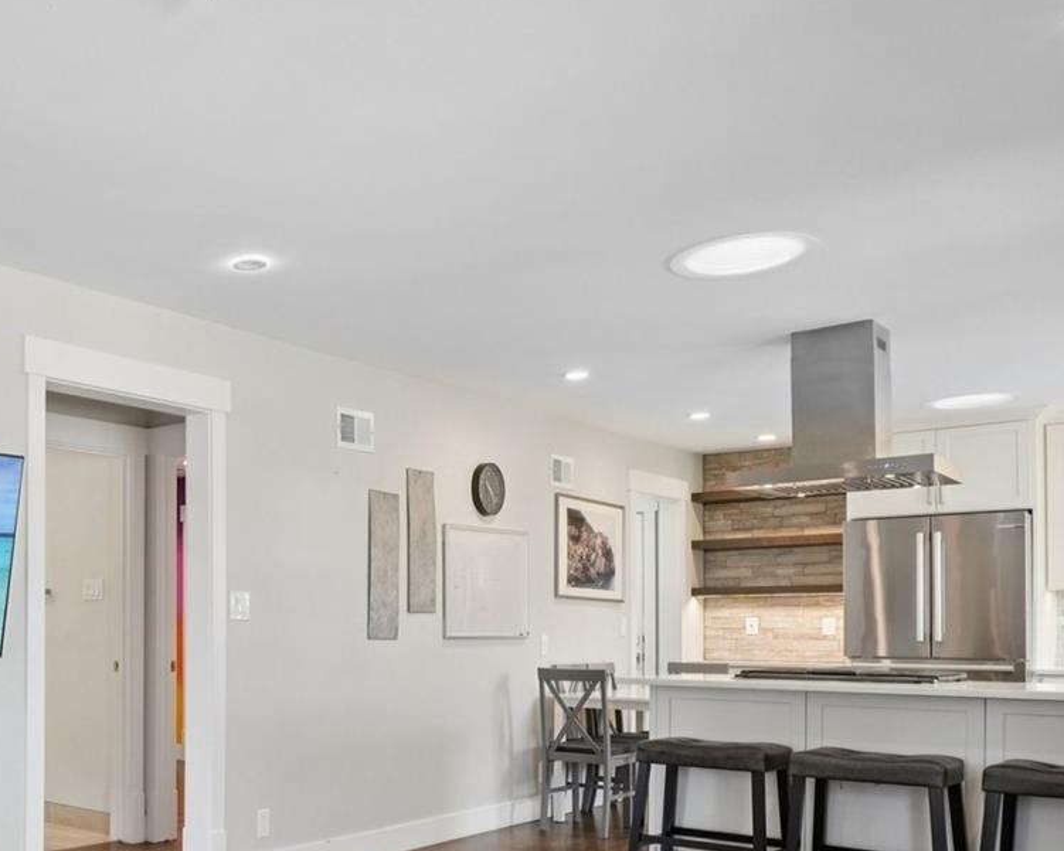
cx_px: 24
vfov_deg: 43.1
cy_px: 643
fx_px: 1039
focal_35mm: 33
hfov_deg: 46.3
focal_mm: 11
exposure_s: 1/30
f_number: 8
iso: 800
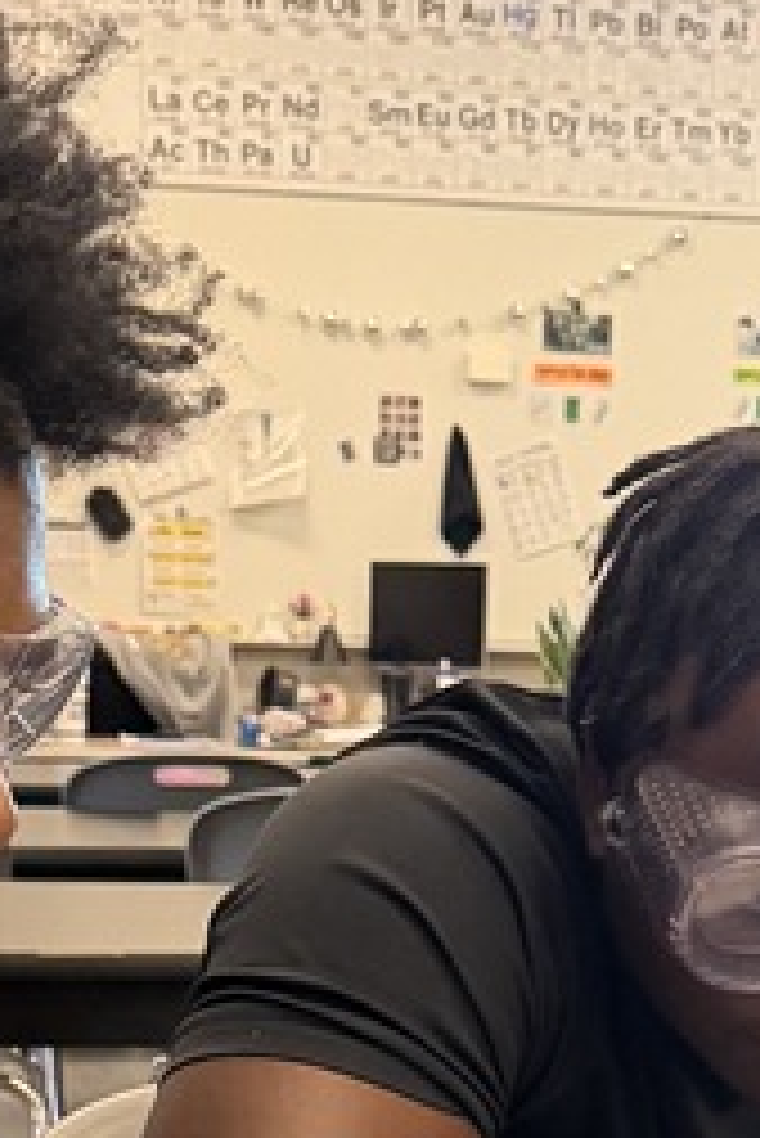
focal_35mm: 101
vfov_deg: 18.5
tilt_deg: -15.8
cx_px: 711
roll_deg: -1.6
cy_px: 1570
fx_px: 3194
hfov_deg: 13.4
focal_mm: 6.76
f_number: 1.78
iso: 1600
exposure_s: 1/30
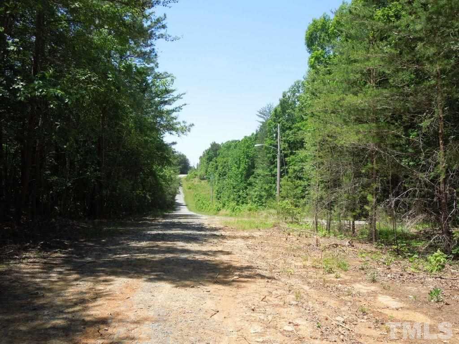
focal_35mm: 31
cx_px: 230
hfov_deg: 58.4
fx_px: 411
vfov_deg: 45.4
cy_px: 172
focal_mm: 5.6
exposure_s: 1/500
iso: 100
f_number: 3.6
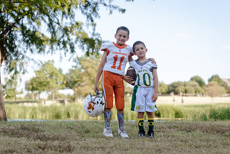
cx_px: 114
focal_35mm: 71
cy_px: 77
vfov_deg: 19.2
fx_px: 454
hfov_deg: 28.4
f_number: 3.2
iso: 125
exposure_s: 1/320
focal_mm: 70
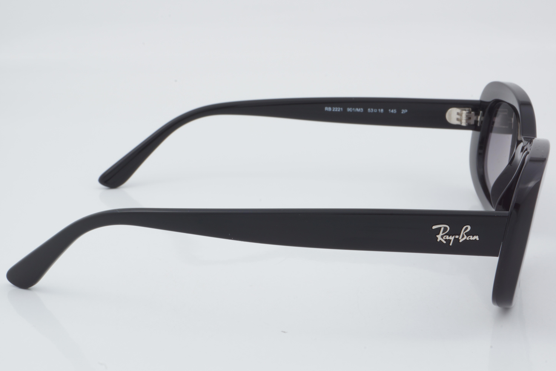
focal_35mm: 75
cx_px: 278
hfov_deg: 27.0
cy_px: 186
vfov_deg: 18.2
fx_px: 1158
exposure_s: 1/3
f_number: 32
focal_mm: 50
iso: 100
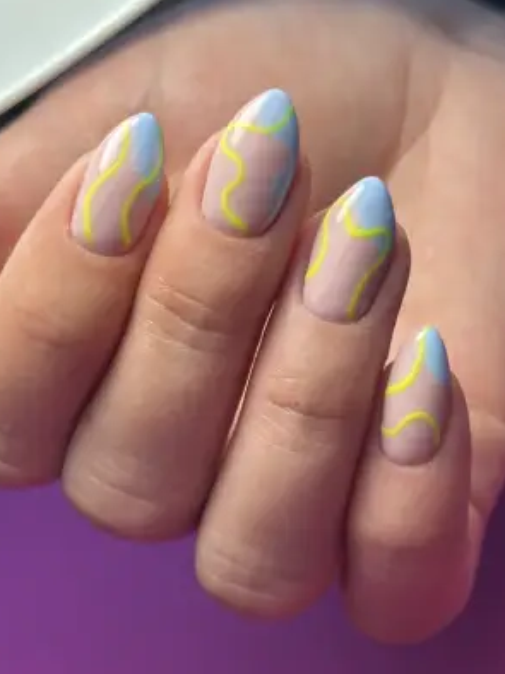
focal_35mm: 65
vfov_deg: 29.8
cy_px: 350
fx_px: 1266
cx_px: 269
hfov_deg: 22.6
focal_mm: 6.86
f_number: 1.78
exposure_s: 1/2070
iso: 64
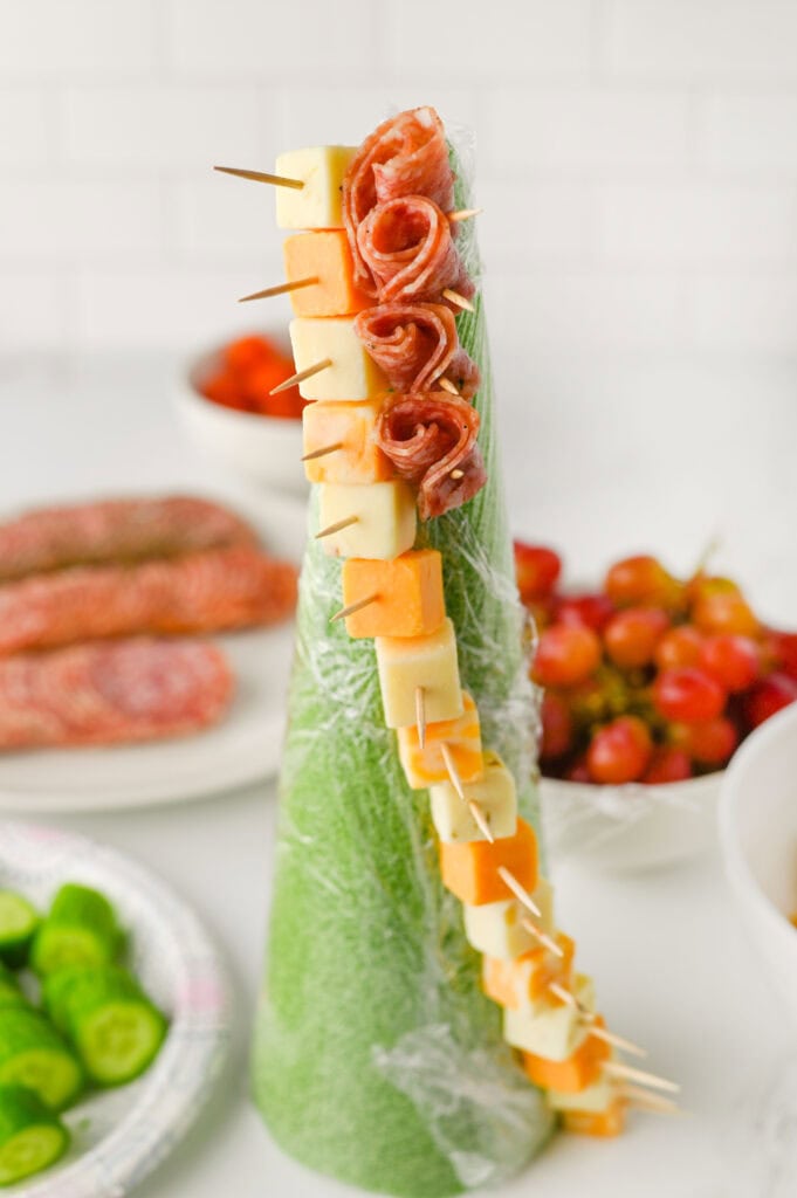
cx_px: 398
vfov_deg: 39.6
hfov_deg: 26.9
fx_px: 1663
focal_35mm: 50
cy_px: 599
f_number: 5
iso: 220
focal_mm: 50
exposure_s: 1/160
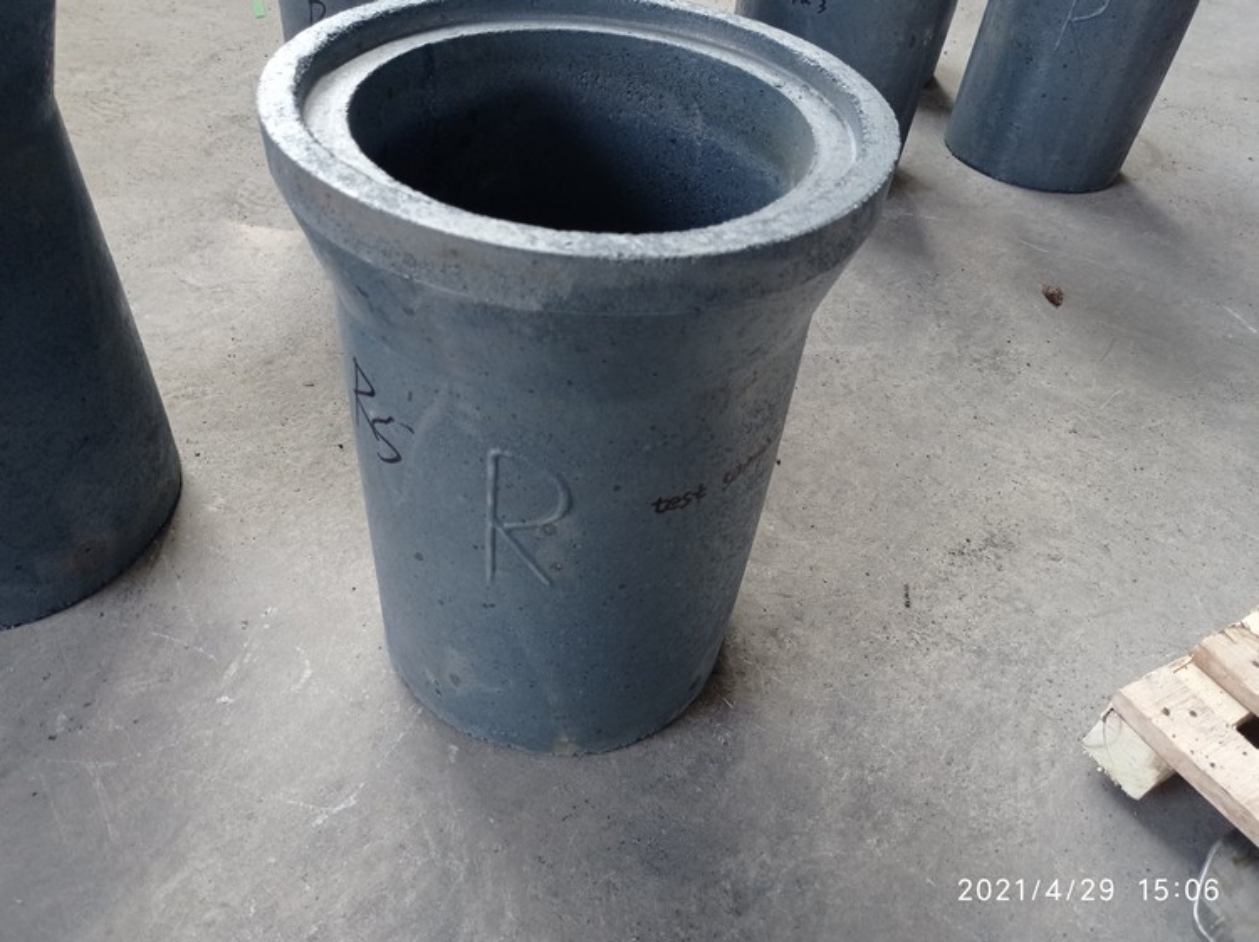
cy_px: 471
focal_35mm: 28
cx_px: 630
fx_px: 1017
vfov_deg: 49.7
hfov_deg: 63.5
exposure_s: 1/100
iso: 122
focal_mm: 4.7
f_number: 1.79
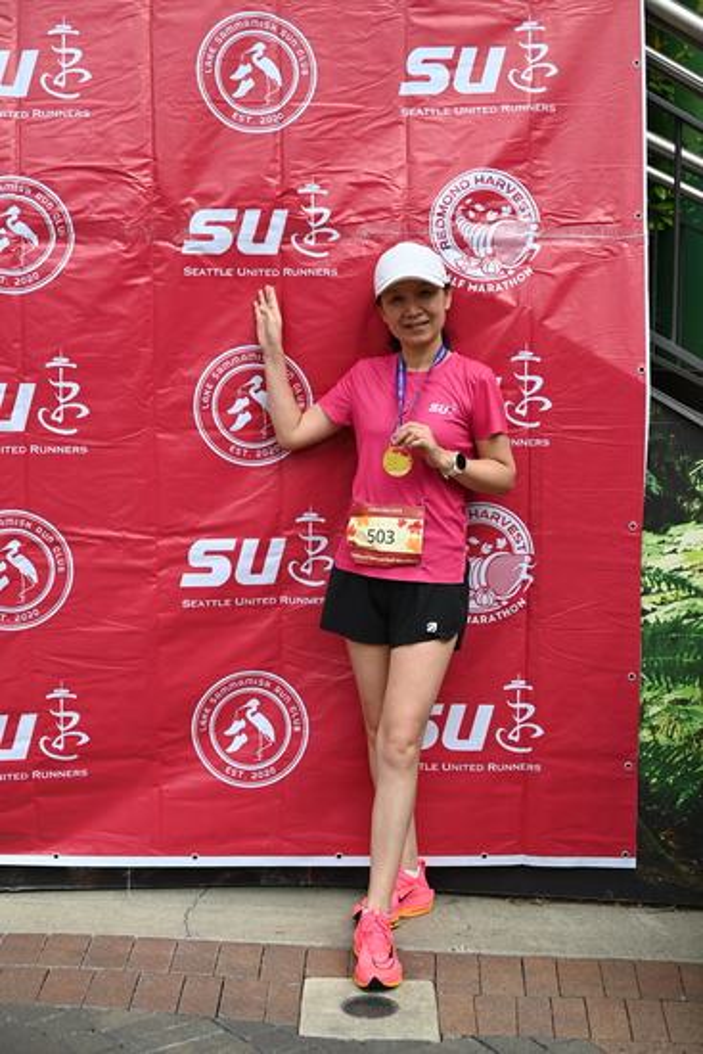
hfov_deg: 25.5
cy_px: 527
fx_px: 1551
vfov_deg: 37.5
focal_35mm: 53
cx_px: 352
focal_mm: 53
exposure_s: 1/250
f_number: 5.6
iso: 100
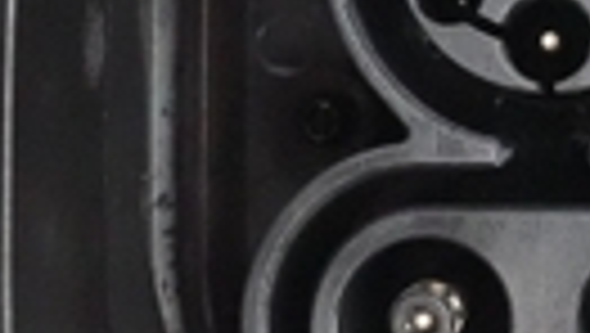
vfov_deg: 13.8
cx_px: 567
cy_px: 34
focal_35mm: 87
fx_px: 1362
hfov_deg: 23.6
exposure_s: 1/100
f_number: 4.5
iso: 25600
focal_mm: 17
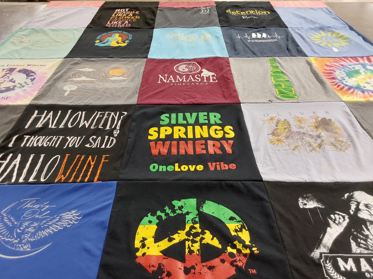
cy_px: 140
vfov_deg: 49.7
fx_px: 302
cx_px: 186
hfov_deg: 63.4
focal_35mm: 28
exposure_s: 1/60
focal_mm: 2.91
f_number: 1.9
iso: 200
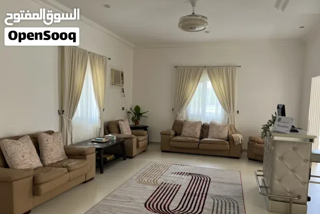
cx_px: 157
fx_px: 249
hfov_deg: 65.5
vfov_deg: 46.3
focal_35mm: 28
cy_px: 121
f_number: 1.6
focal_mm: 5.1
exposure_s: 1/162
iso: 64
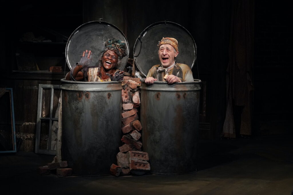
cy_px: 98
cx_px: 146
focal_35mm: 89
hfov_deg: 22.9
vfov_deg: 15.4
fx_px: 724
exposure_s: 1/400
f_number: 4
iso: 3200
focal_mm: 89
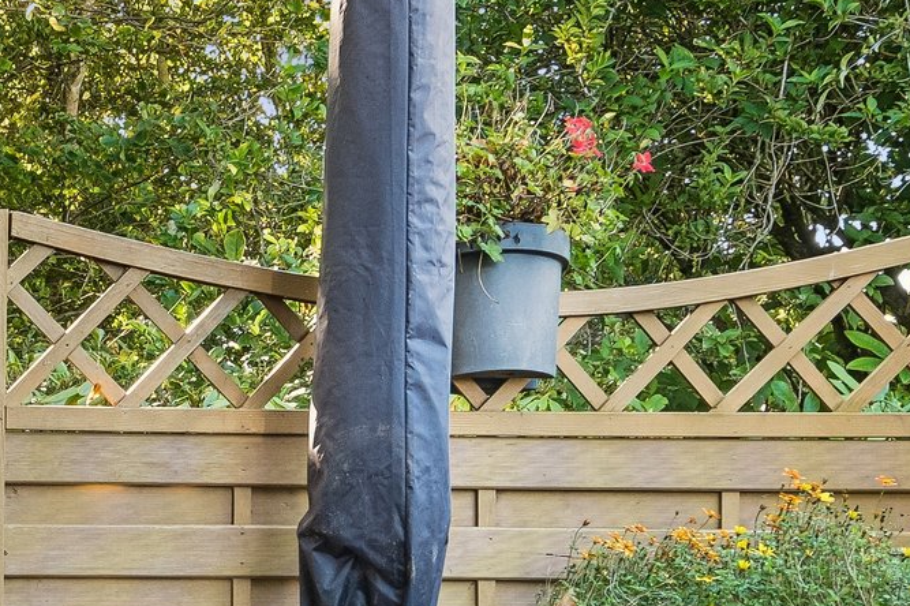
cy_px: 504
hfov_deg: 24.2
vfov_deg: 18.7
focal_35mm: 72
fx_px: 1819
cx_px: -303
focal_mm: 16
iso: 400
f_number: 7.1
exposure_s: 1/40
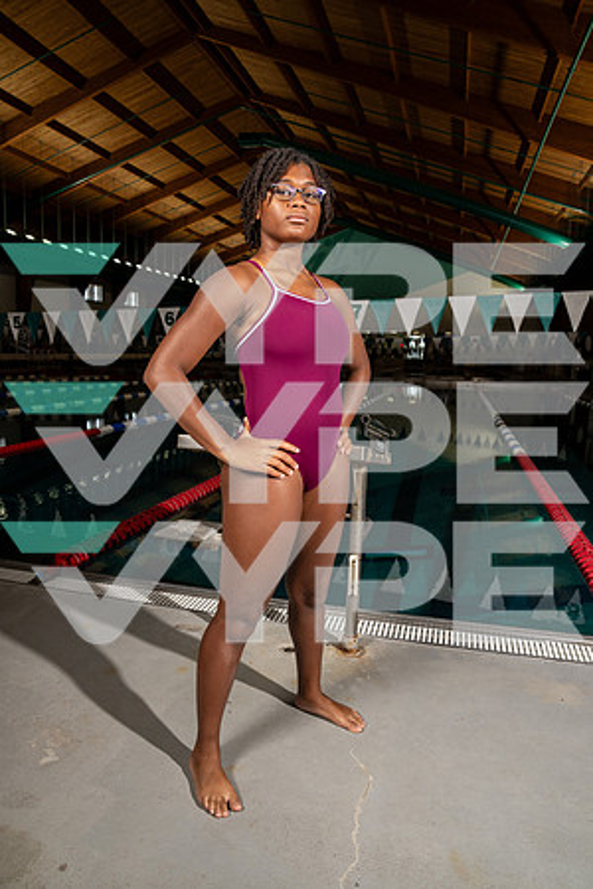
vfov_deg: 73.7
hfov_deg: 53.1
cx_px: 296
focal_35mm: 24
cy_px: 444
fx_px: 593
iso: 400
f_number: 7.1
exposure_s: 1/125
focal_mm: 24
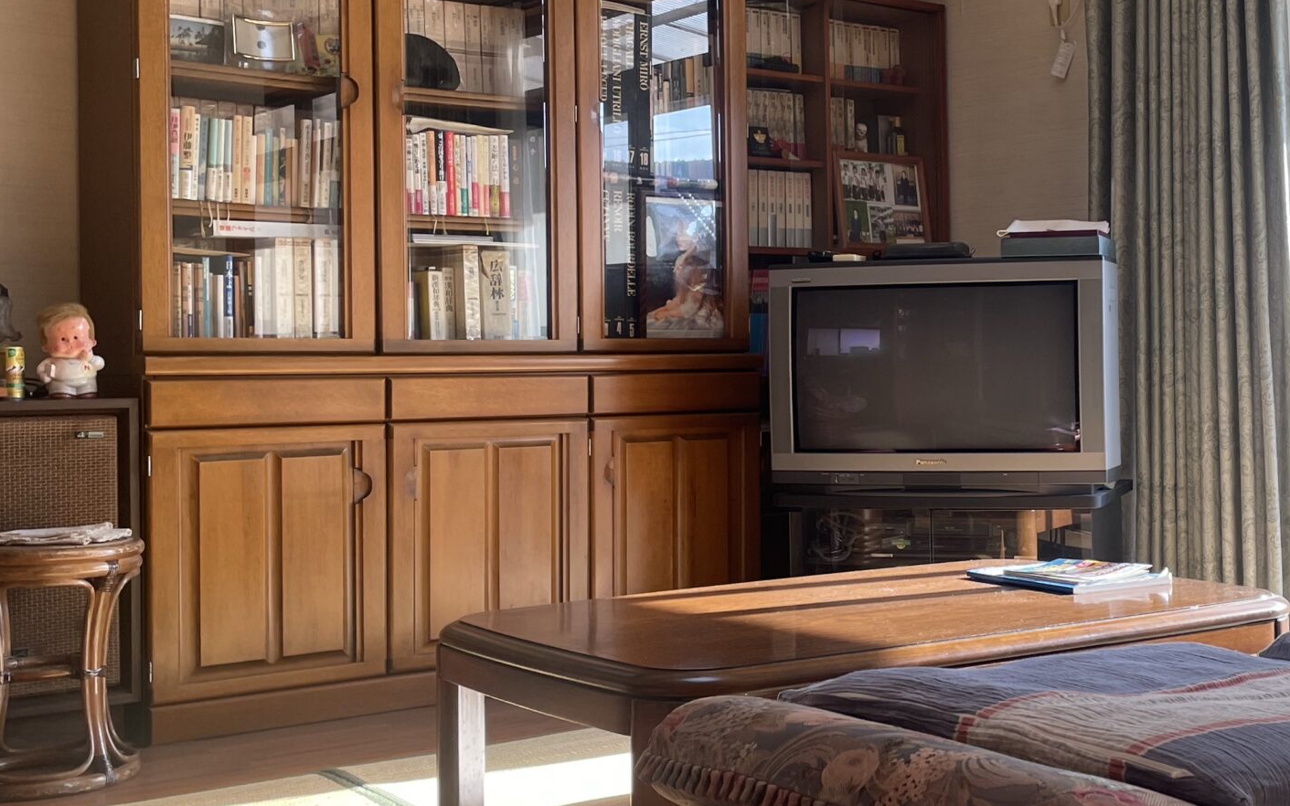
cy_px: 384
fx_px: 1758
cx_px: 963
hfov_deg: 39.3
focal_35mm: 50
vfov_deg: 25.8
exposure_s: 1/121
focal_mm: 4.2
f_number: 1.6
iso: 40
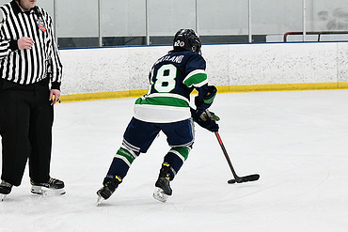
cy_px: 67
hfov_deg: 14.5
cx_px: 167
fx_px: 1363
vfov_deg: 9.7
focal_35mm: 141
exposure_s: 1/1000
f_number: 5.6
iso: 12800
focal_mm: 90
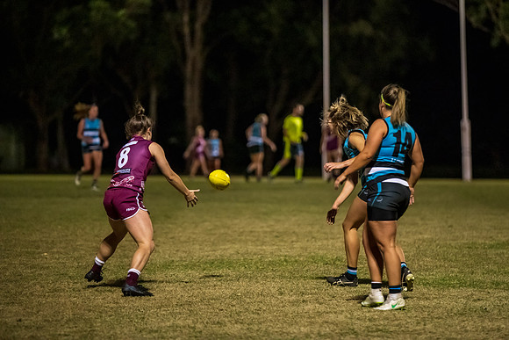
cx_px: 300
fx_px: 3335
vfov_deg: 5.8
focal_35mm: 236
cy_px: 140
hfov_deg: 8.7
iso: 6400
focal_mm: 200
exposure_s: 1/800
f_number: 2.8
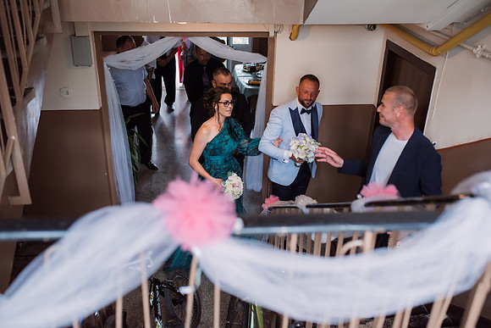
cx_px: 246
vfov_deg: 37.9
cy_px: 164
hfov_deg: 54.4
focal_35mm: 35
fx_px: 477
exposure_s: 1/200
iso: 1250
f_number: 2.8
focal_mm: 35
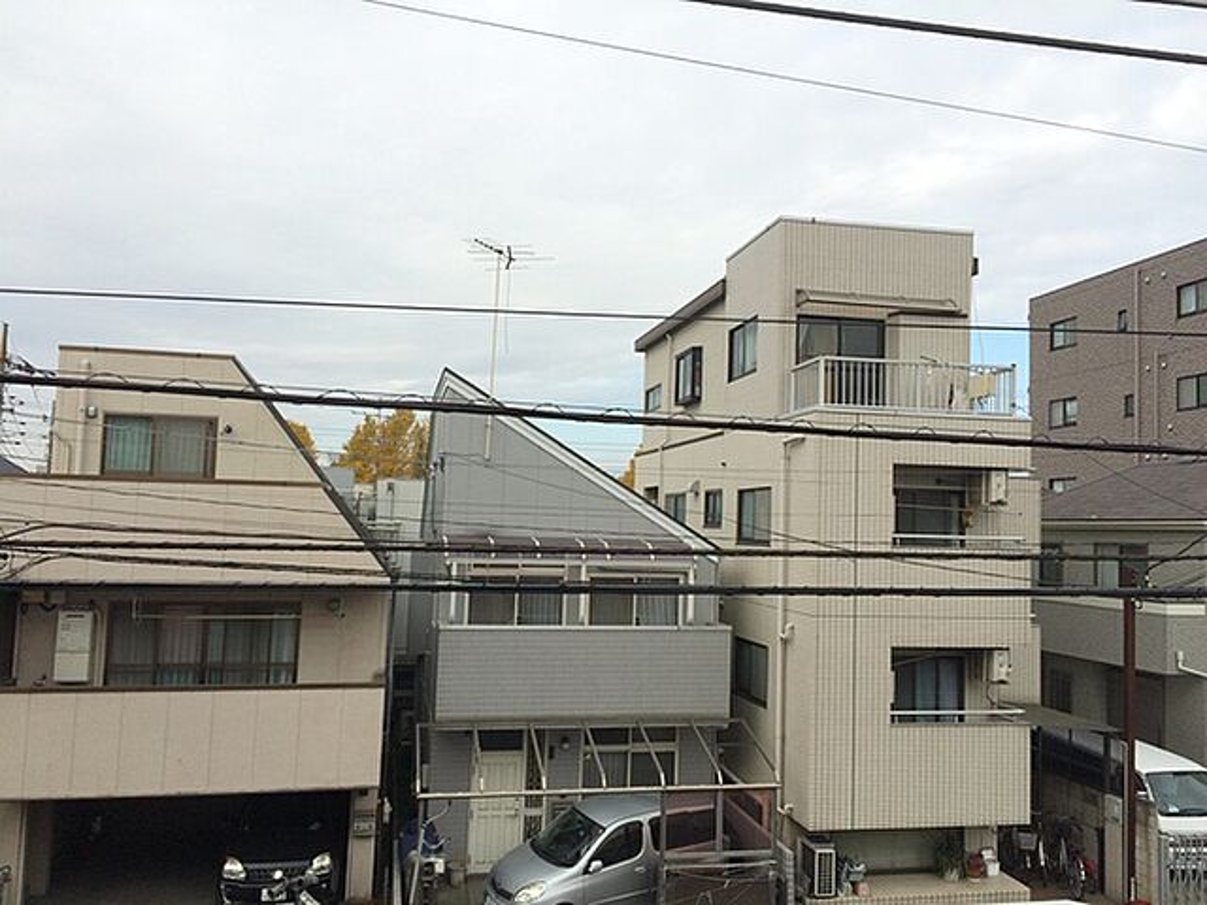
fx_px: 1011
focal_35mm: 29
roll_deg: -0.5
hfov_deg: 61.7
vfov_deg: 48.2
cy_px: 452
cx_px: 604
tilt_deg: +4.5
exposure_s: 1/1642
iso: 32
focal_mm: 4.15
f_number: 2.2
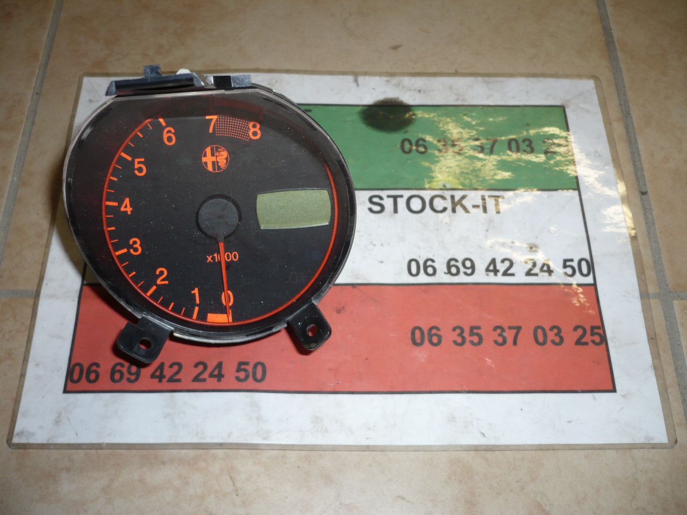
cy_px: 258
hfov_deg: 52.6
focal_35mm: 35
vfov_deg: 40.7
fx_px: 695
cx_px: 344
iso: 100
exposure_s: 1/30
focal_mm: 5.8
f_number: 2.8
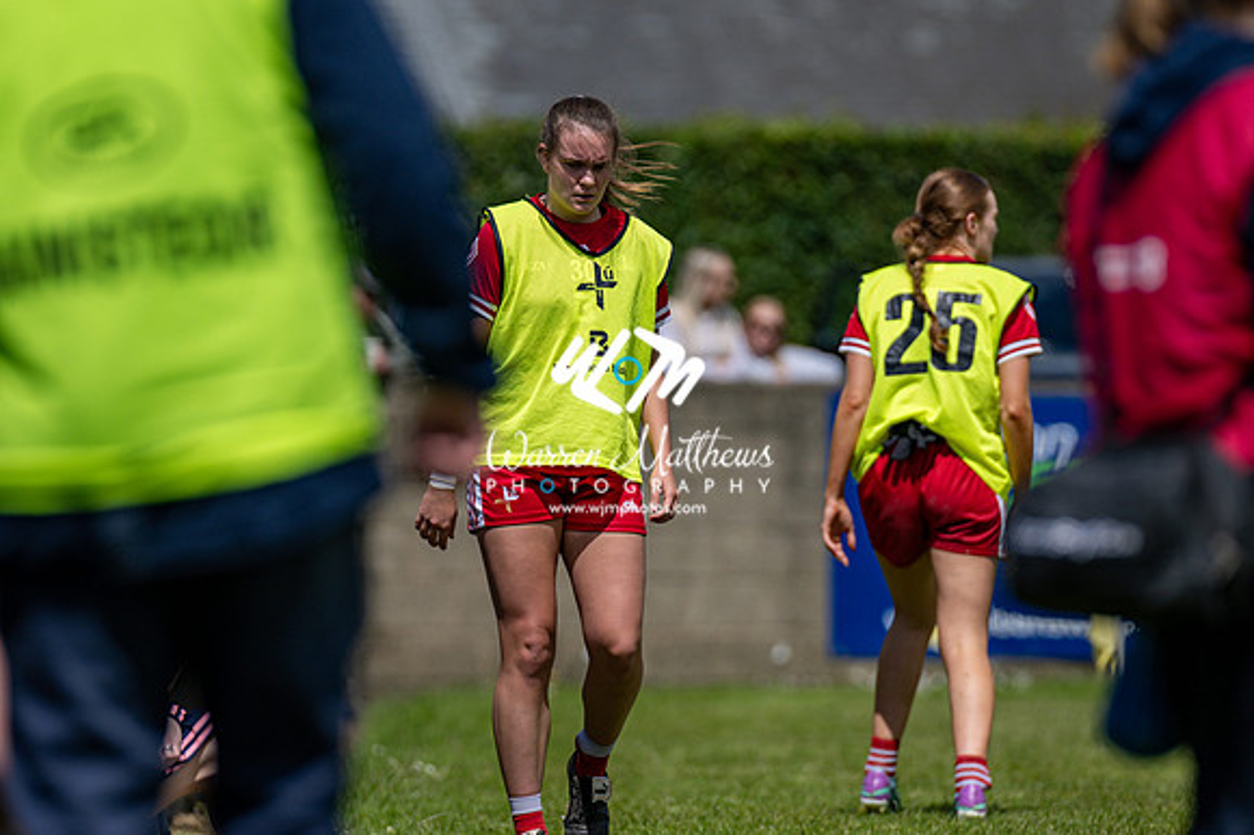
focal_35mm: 375
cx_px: 627
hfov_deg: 5.5
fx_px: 13055
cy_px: 418
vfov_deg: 3.7
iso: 80
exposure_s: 1/6400
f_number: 2.8
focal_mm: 250
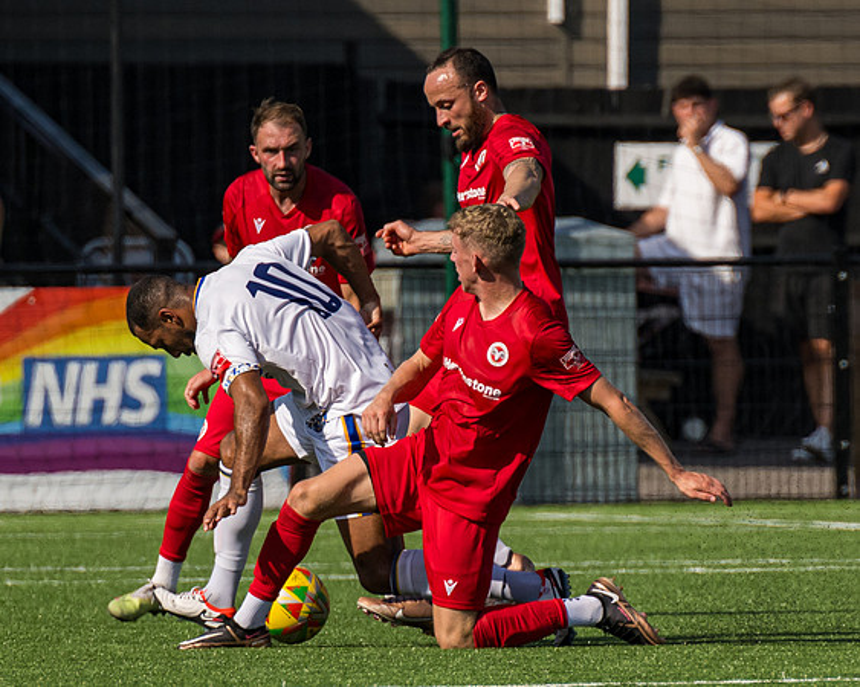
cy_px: 466
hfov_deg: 2.0
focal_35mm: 950
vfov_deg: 1.6
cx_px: 527
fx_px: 24168
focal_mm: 280
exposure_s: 1/2500
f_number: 4.5
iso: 200
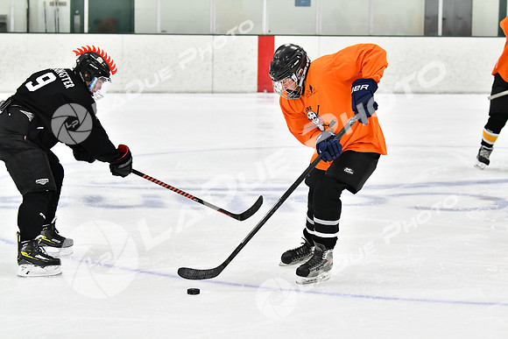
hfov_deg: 18.9
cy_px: 170
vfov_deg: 12.7
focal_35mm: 108
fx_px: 1524
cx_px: 254
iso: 5000
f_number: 2.8
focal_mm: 72
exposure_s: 1/1250
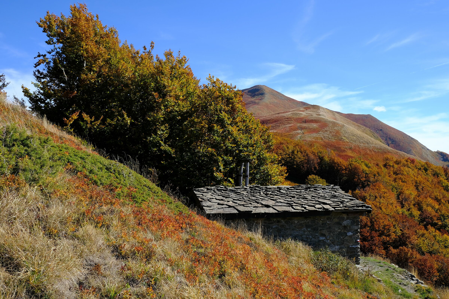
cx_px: 224
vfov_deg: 40.0
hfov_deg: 57.2
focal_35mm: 33
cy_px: 150
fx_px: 412
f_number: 10
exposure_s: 1/200
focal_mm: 22.3
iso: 200
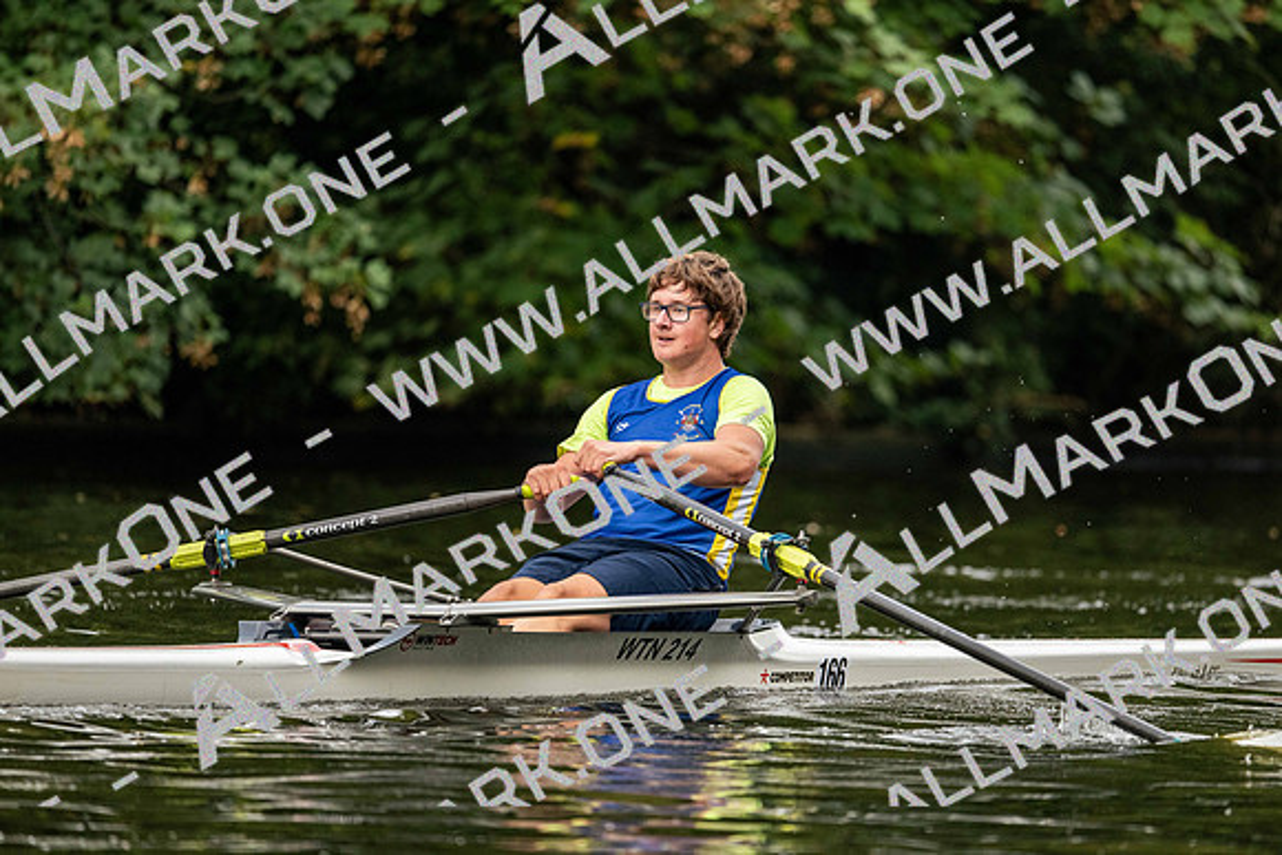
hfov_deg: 5.2
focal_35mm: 400
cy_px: 428
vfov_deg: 3.4
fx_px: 14247
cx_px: 641
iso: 1600
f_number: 4.5
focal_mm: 400
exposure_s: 1/2500
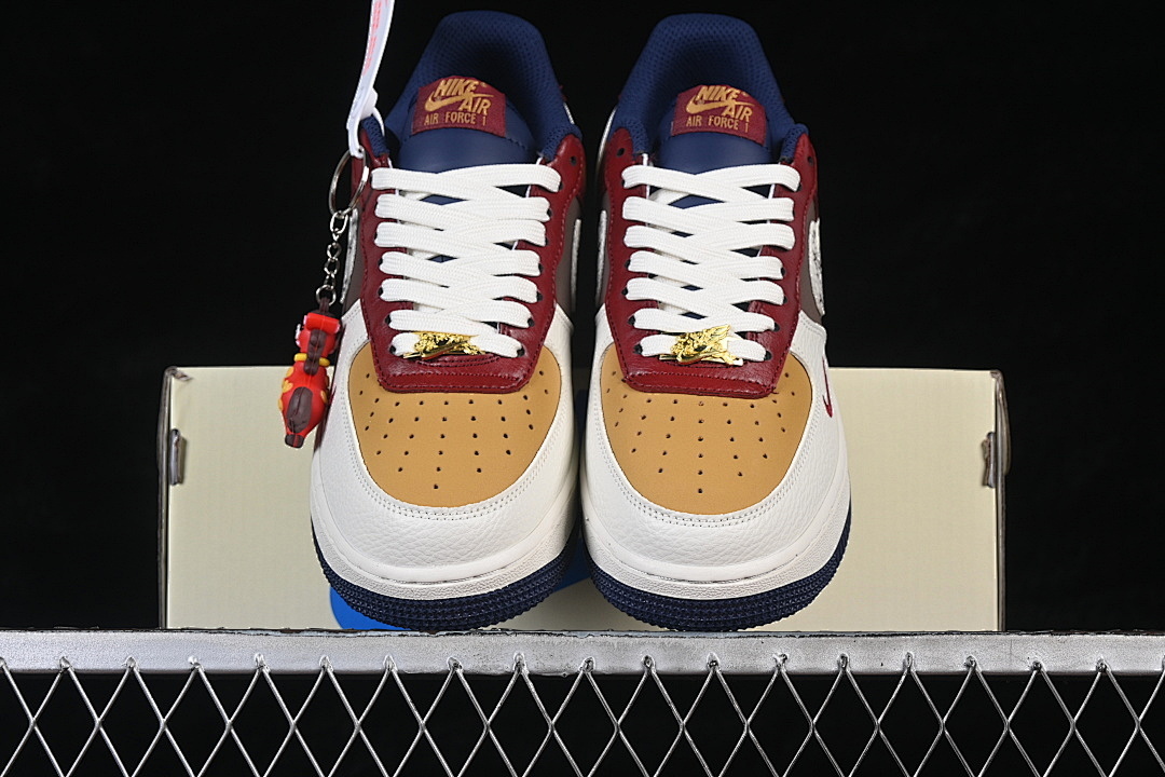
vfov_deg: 18.2
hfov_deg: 27.0
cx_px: 582
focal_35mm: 75
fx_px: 2427
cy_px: 388
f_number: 8
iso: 160
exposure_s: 1/80
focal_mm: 50
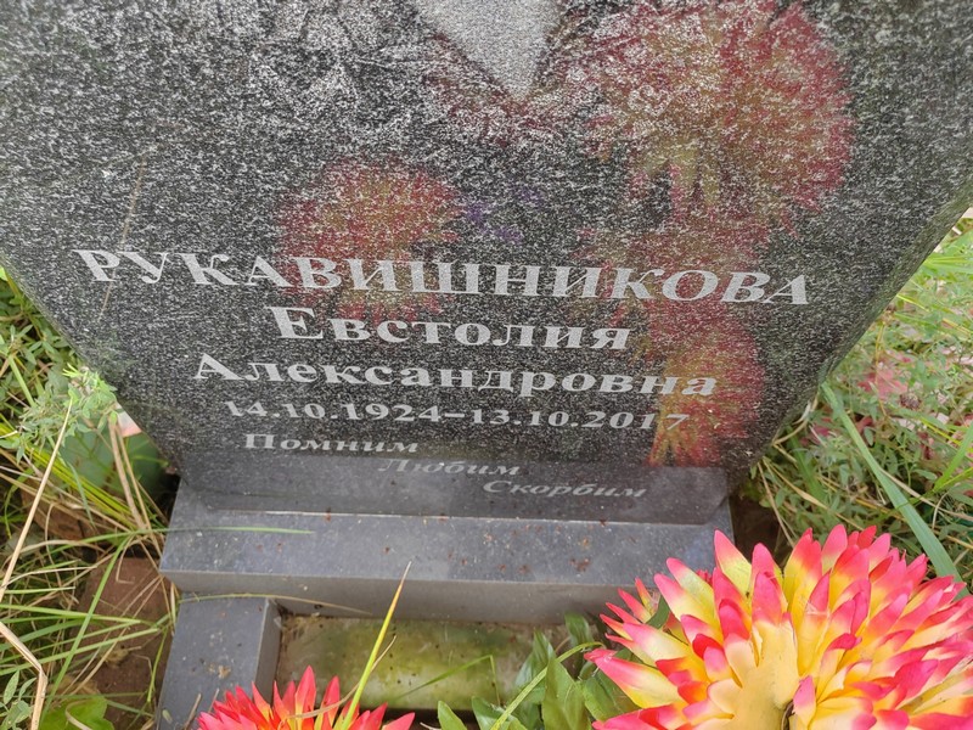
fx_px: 759
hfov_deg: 65.3
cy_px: 365
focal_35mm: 27
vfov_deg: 51.4
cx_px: 486
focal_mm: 5.52
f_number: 1.9
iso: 100
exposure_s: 1/160
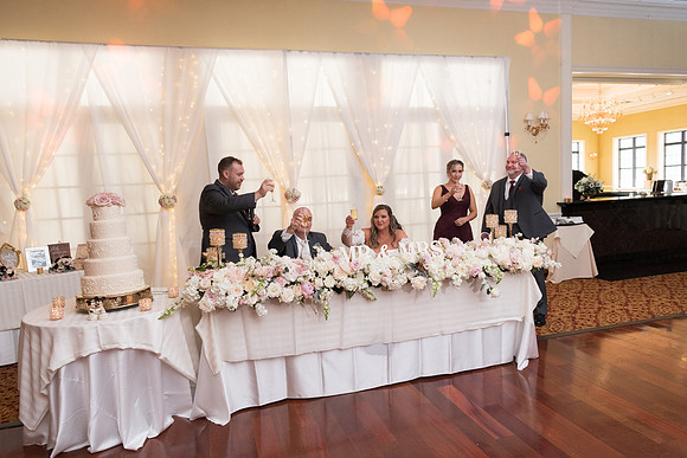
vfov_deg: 53.2
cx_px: 344
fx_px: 458
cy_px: 229
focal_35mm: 24
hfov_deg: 73.7
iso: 1400
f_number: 5
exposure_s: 1/125
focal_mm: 24
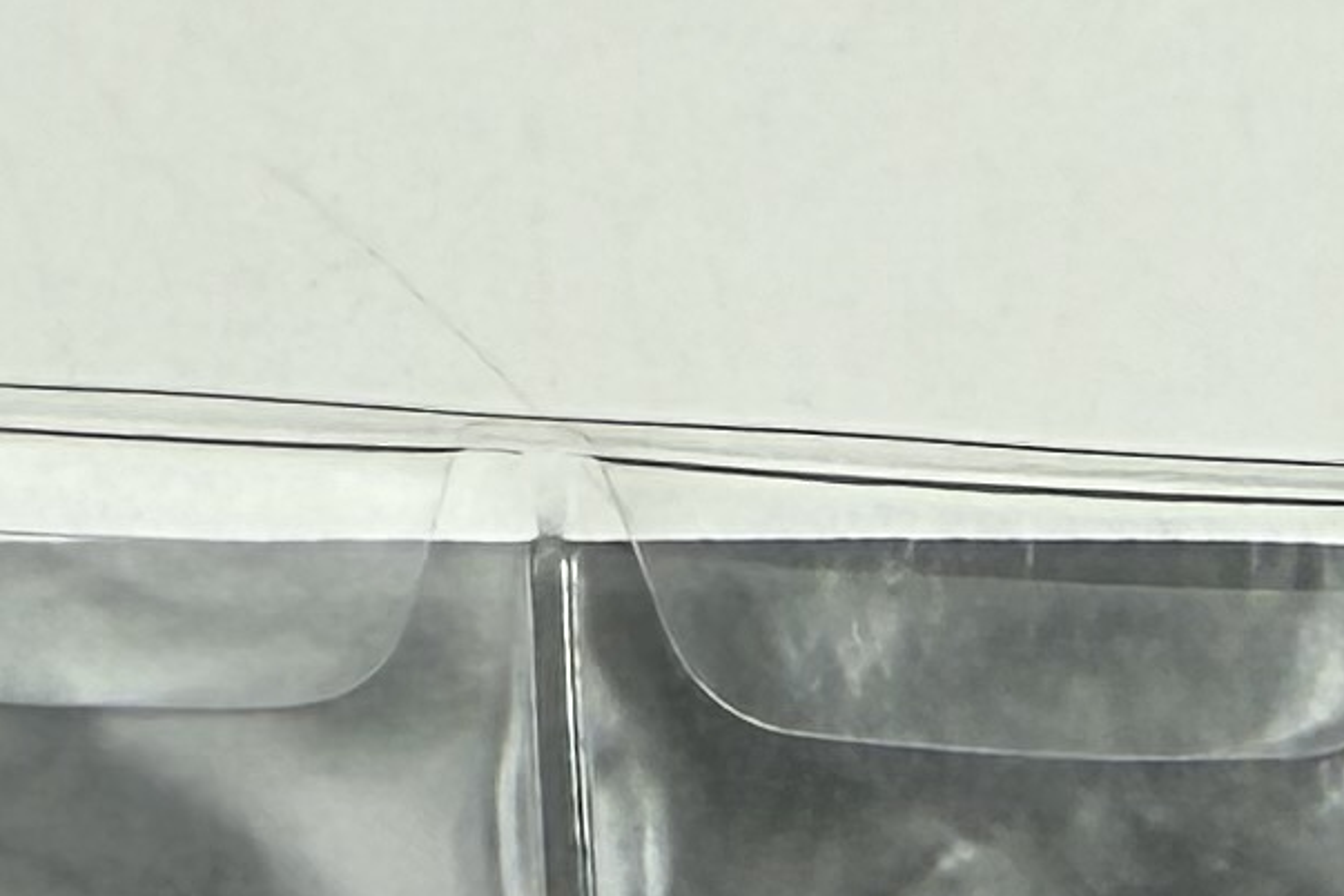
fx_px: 6234
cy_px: 3109
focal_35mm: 167
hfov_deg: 12.2
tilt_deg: -78.2
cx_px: 31
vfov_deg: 7.0
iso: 40
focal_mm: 2.22
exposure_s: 1/171
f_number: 2.2
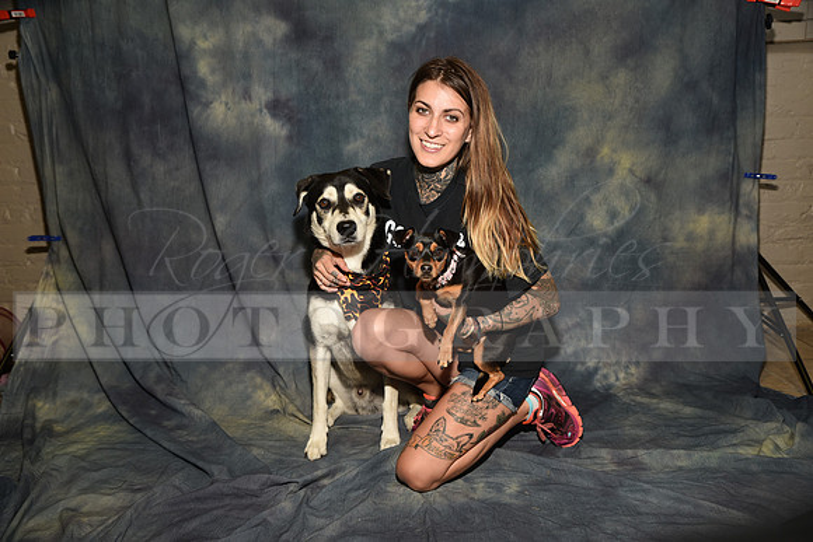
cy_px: 271
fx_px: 700
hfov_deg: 60.3
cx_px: 406
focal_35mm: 31
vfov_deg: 42.3
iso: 200
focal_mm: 31
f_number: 5
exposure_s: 1/60
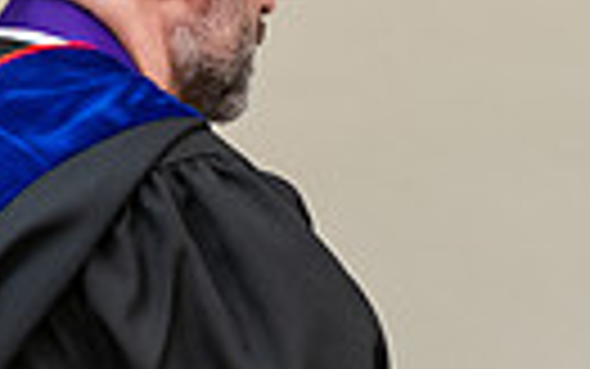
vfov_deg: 2.9
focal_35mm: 450
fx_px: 7239
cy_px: 394
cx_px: 820
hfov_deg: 4.6
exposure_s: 1/200
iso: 1600
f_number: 4.5
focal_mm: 100
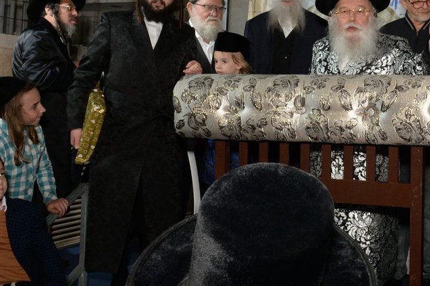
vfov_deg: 24.8
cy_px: 73
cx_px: 380
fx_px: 645
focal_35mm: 54
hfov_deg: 35.0
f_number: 10
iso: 2500
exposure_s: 1/200
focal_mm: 24
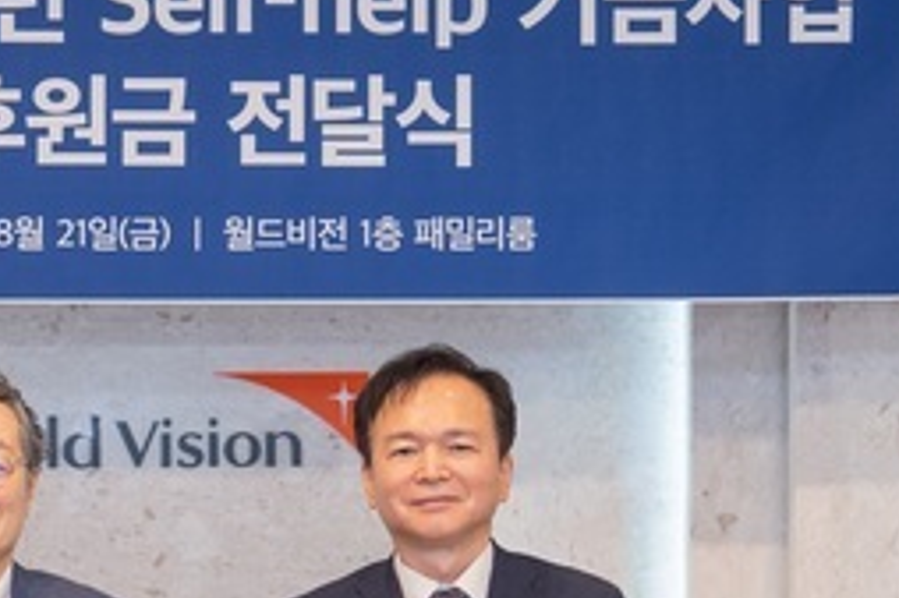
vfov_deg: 12.5
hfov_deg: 18.6
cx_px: 191
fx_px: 2720
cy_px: 518
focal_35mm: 109
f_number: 4
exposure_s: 1/160
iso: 1000
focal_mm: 44
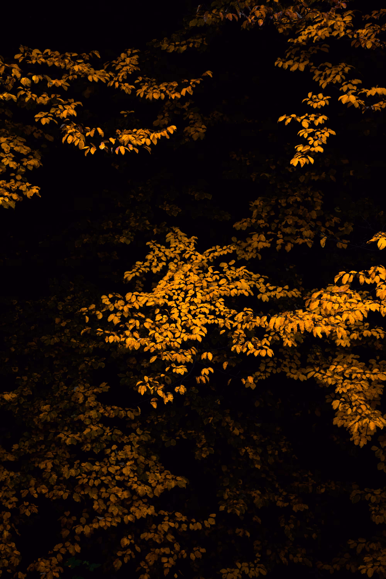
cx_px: 193
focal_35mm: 63
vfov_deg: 31.9
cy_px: 290
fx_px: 1013
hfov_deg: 21.6
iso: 100
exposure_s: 1/100
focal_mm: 42
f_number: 4.5
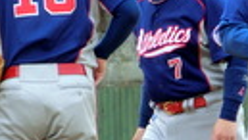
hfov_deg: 2.4
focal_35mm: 903
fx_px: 5947
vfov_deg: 1.4
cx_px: 44
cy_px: 82
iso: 100
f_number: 5.8
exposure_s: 1/100
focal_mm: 47.27
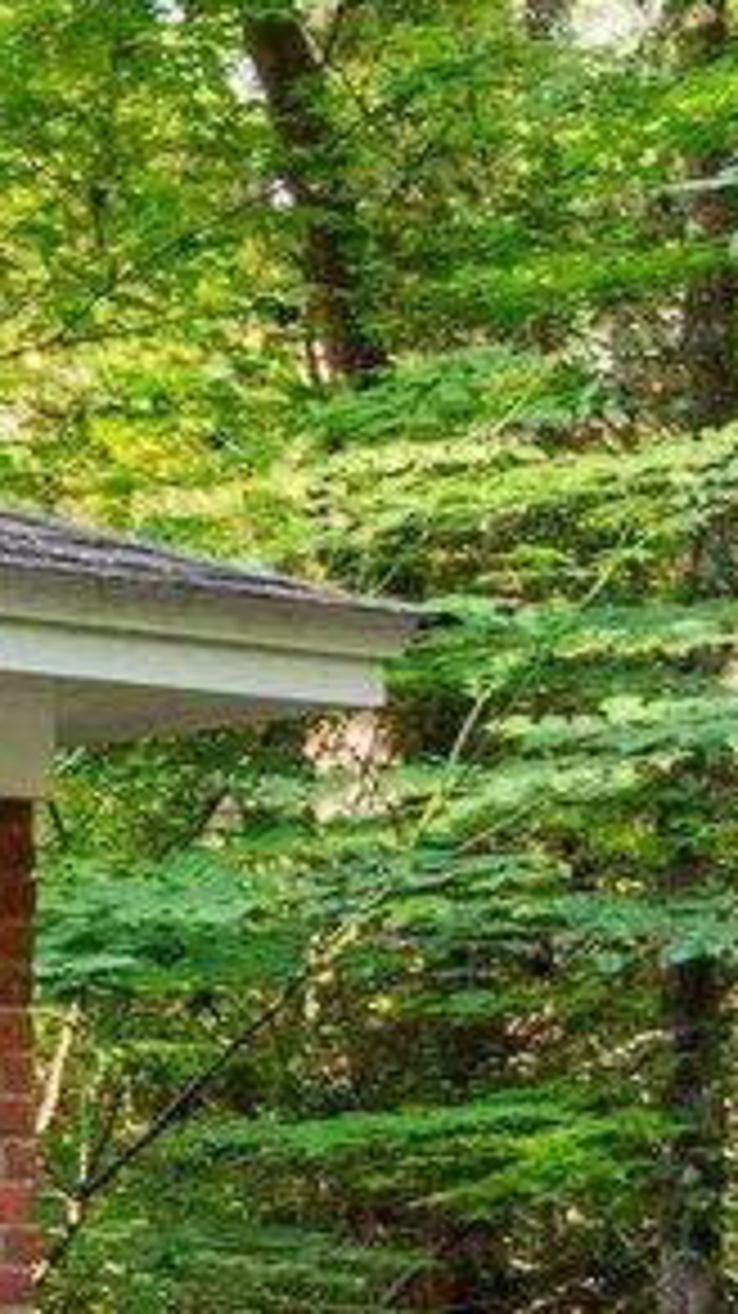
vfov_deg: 16.4
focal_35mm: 125
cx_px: -3632
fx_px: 4354
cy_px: 1582
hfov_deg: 5.3
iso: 100
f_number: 9
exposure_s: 1/6
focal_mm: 17
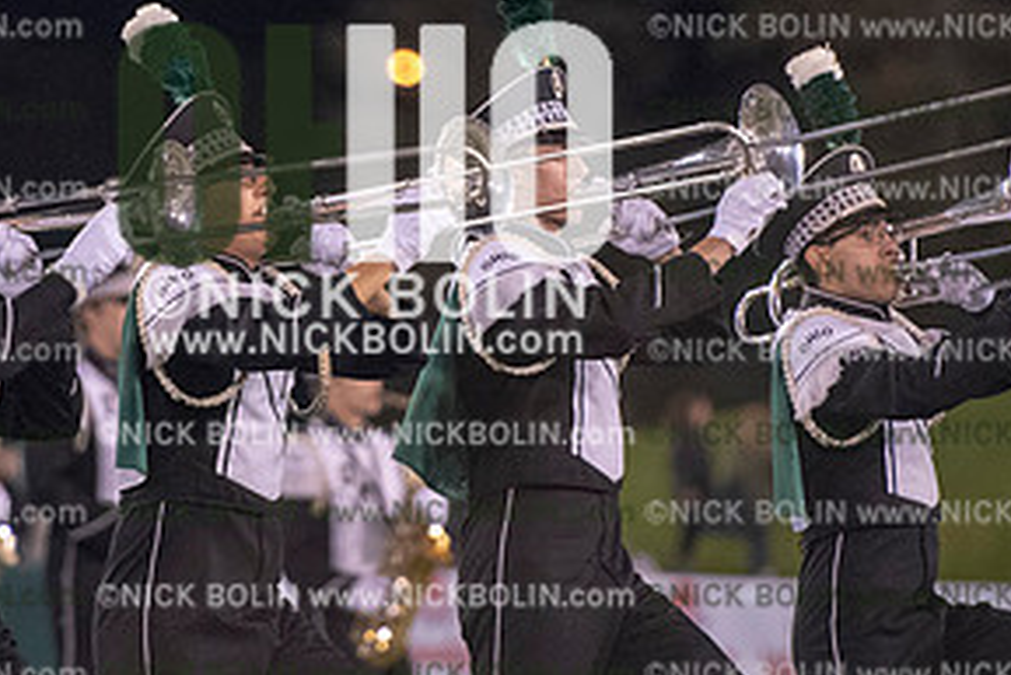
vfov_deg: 3.4
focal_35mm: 402
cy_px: 191
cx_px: 364
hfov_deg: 5.1
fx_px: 11295
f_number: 3.2
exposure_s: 1/1250
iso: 5000
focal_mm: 200
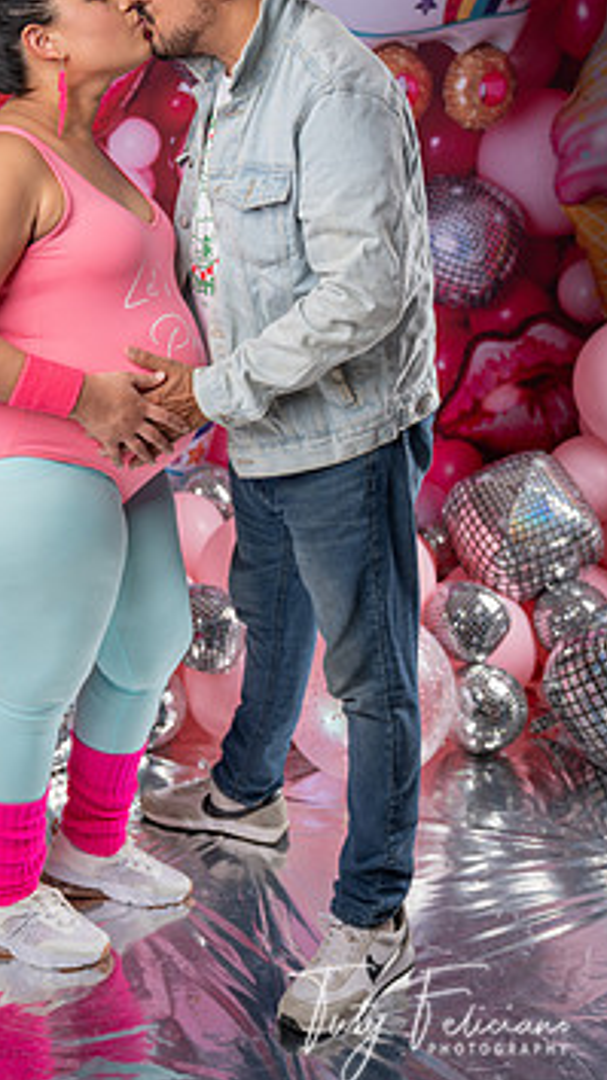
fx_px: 1374
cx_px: 159
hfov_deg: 24.7
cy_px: 433
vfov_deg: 42.7
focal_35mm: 48
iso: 50
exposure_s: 1/60
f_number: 3.5
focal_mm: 36
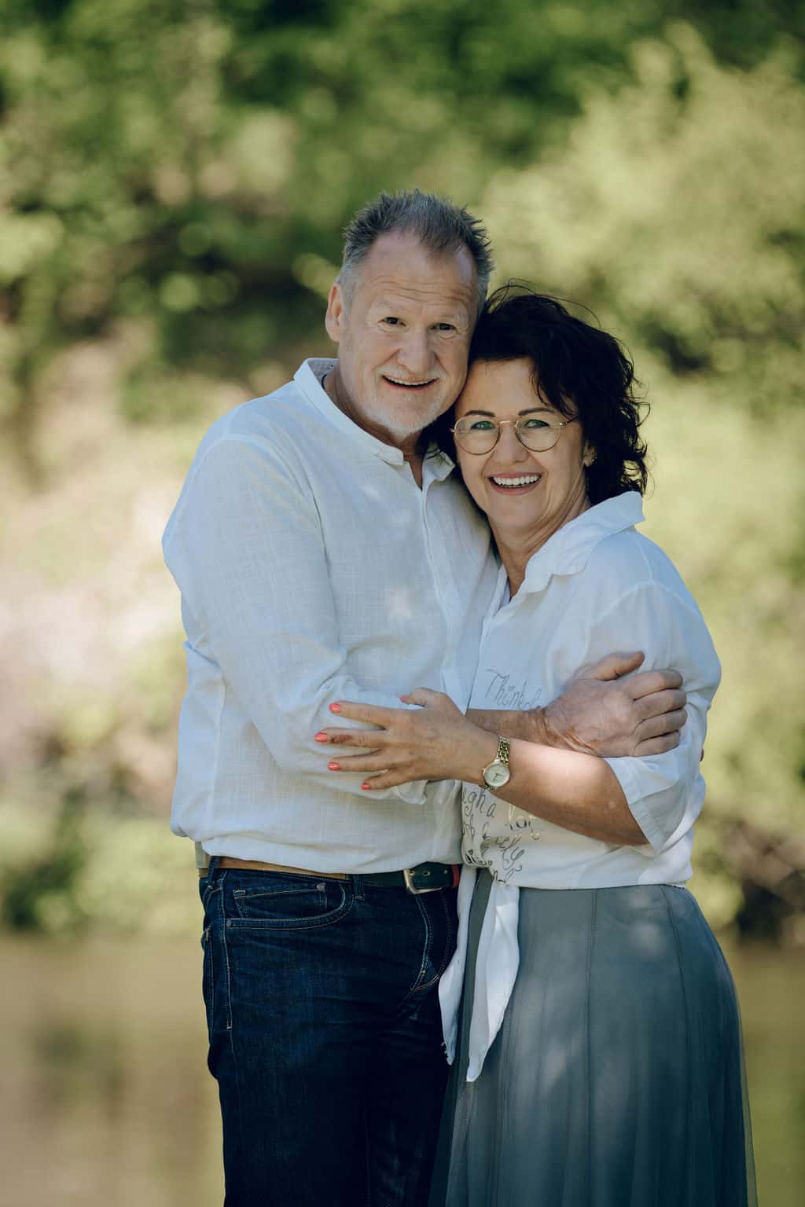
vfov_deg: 11.4
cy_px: 604
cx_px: 402
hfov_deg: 7.6
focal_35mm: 180
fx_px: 6037
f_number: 4
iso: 160
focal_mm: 180
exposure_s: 1/320
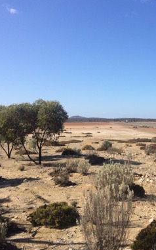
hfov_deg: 28.5
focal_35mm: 42
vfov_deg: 47.2
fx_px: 286
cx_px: 158
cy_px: 125
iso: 32
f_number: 2.2
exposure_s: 1/2160
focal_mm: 4.15
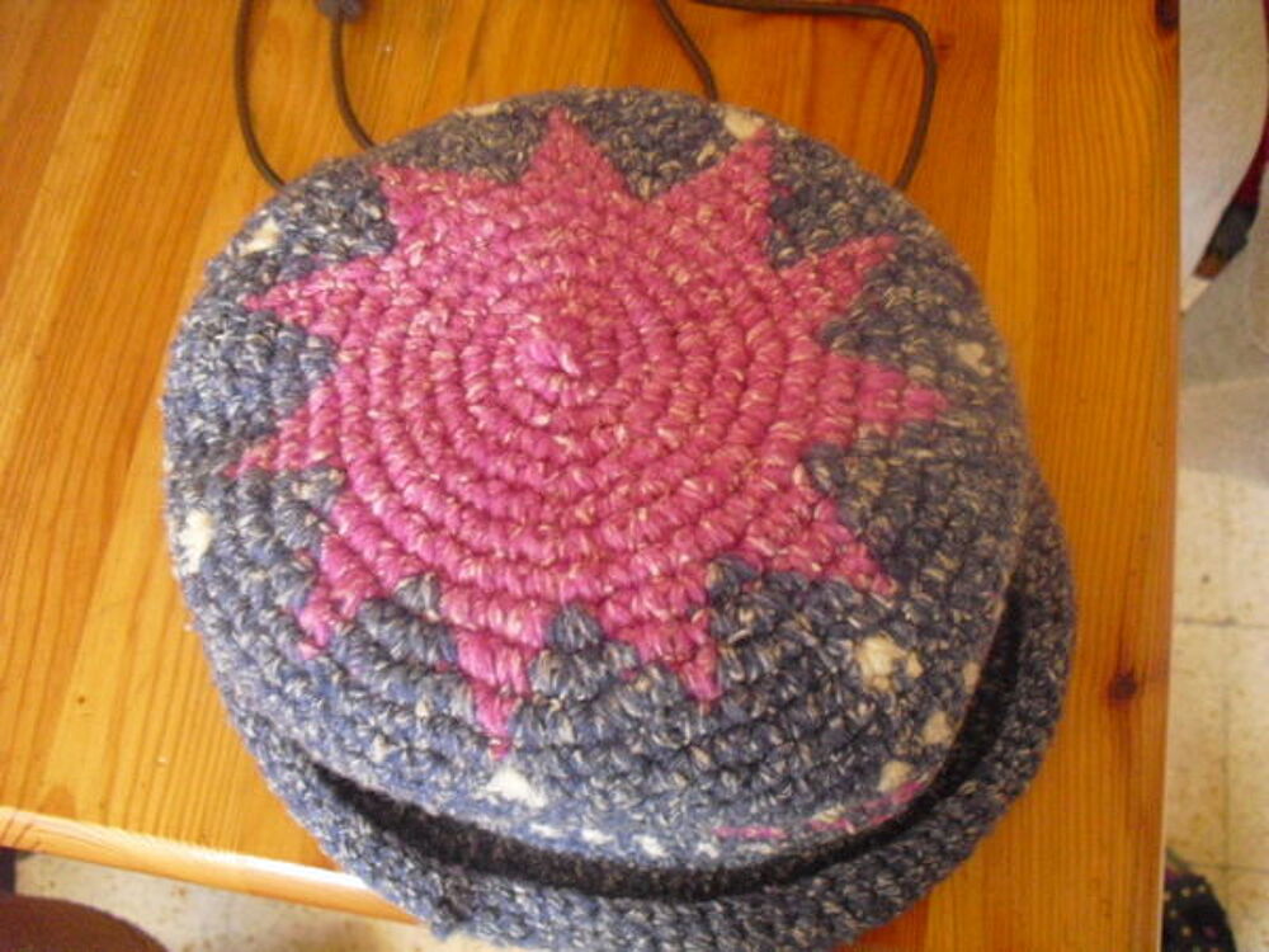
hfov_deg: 51.4
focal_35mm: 36
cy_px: 476
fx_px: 1320
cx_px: 634
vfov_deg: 39.7
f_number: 3.1
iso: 800
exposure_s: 1/10
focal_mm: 6.3
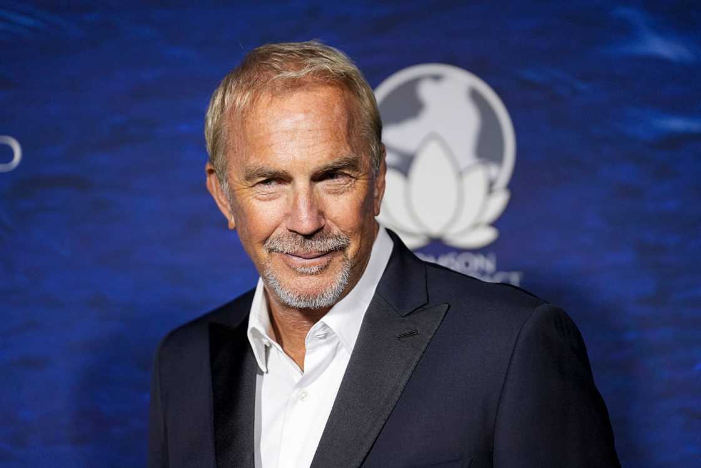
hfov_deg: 13.7
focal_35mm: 150
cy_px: 234
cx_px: 350
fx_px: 2921
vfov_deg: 9.2
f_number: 2.8
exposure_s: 1/400
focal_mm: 150
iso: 2500
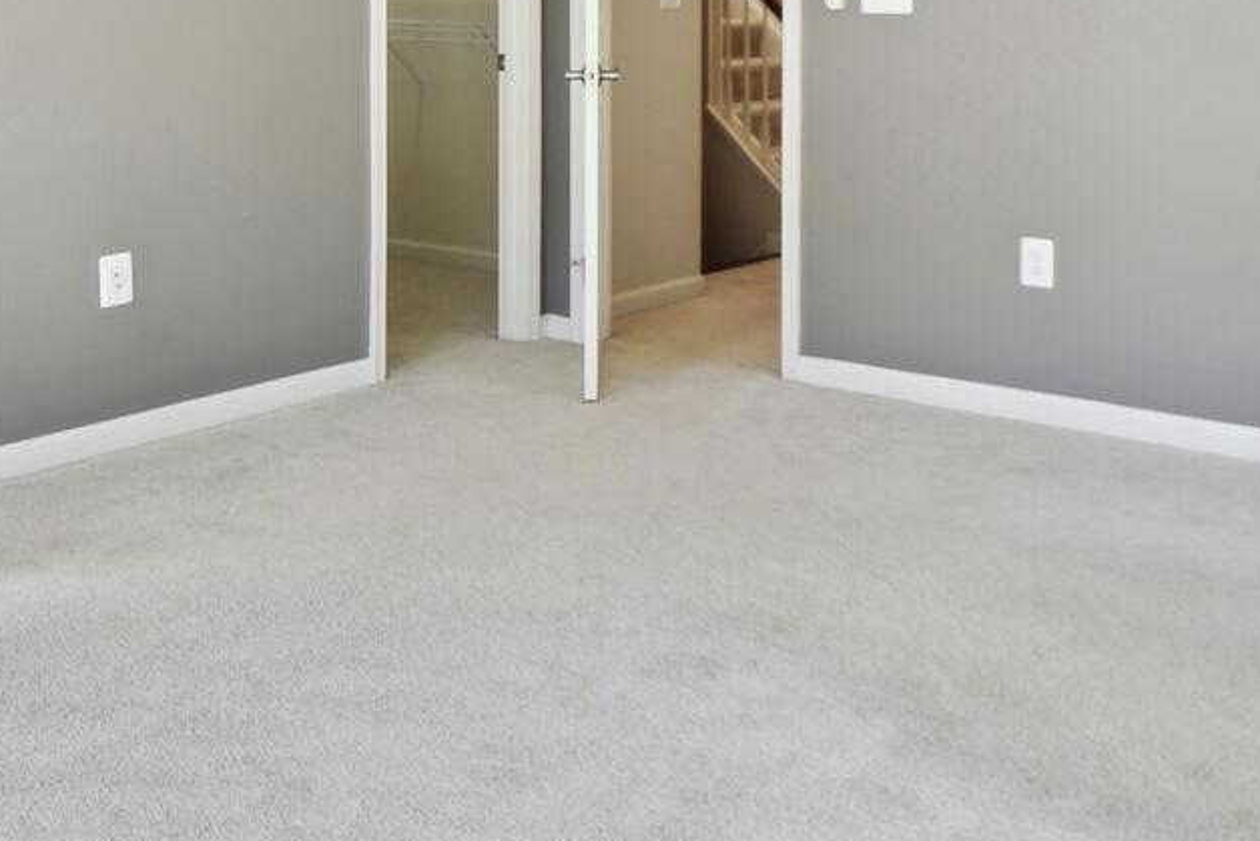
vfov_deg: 29.2
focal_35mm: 44
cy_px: 68
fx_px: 1540
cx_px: 644
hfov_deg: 44.5
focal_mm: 16
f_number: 8
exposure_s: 1/80
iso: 200
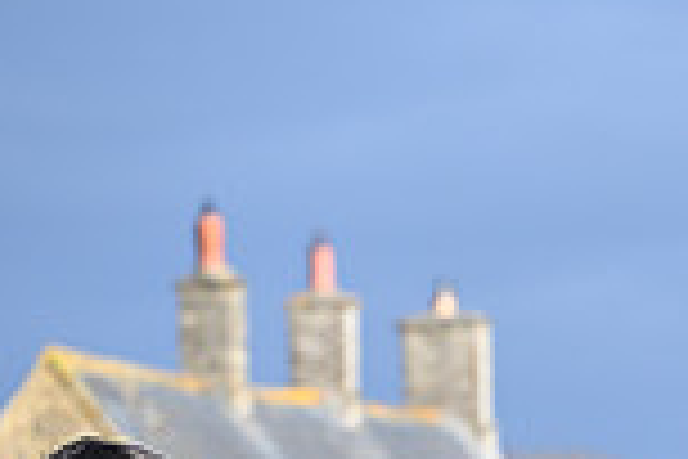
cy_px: 785
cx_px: 1264
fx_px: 9765
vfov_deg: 2.7
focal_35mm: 511
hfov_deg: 4.0
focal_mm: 135
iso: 250
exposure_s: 1/1000
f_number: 4.5
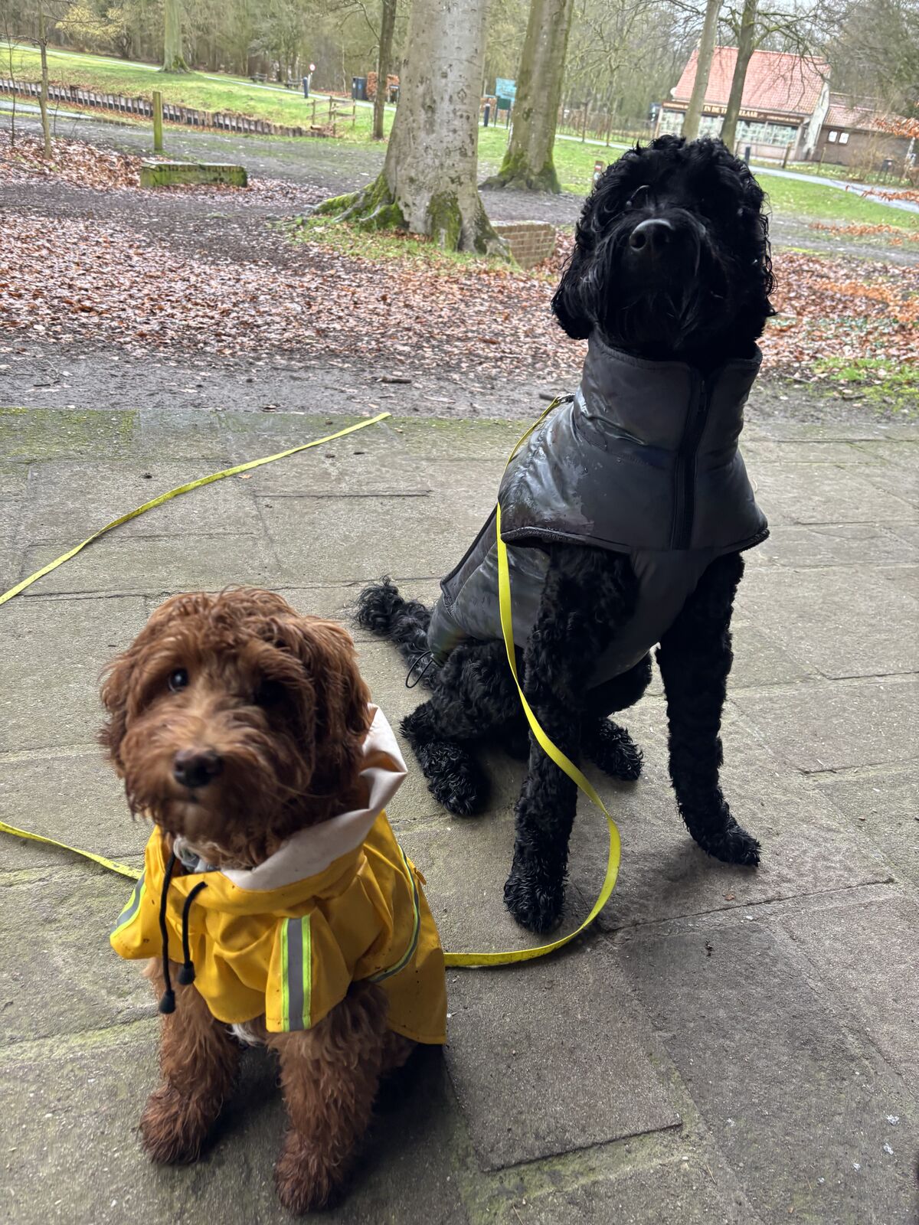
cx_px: 460
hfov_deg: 53.1
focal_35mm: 26
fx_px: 920
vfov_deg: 67.3
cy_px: 612
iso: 125
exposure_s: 1/121
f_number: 1.6
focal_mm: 5.96
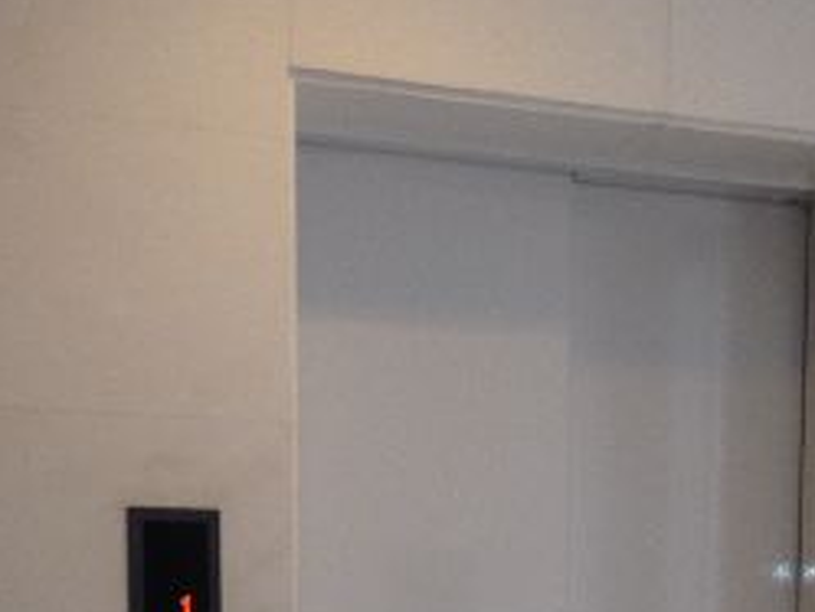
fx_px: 2120
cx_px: 563
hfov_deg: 21.7
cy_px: 759
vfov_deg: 15.7
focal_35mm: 90
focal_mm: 4.28
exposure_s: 1/20
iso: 64
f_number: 2.4
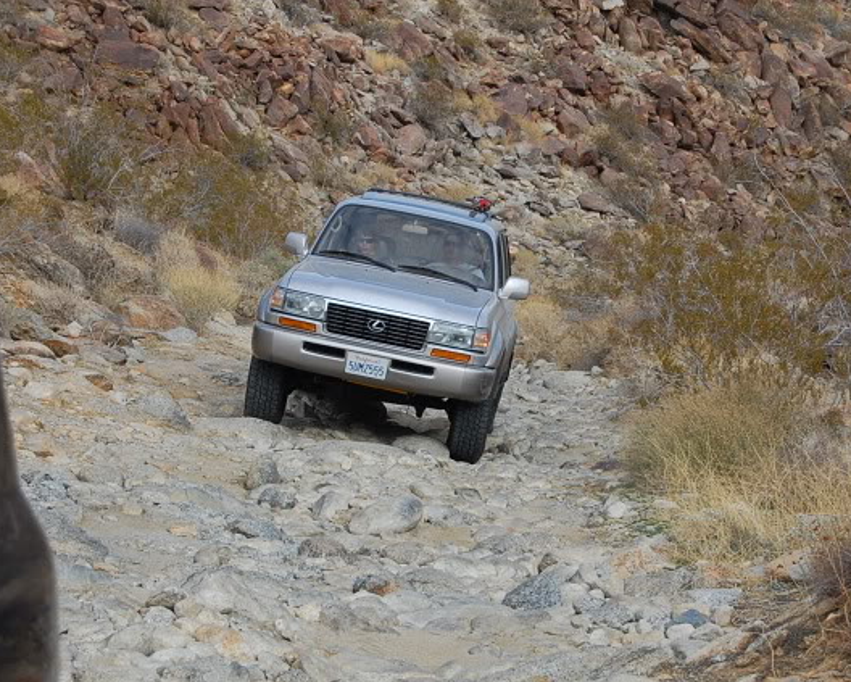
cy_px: 341
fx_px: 2358
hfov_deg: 20.4
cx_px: 505
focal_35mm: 94
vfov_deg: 16.5
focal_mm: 55
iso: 200
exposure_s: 1/320
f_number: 9
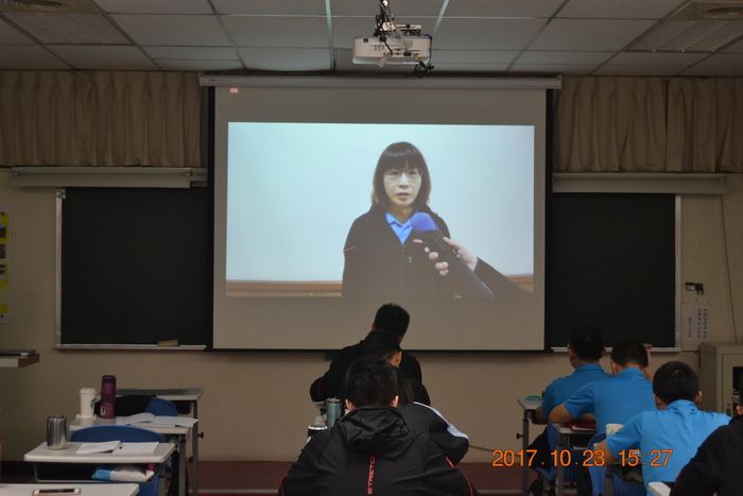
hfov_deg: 29.9
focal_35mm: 68
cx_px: 372
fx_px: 1393
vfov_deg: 20.2
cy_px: 248
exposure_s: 1/60
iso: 900
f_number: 5.3
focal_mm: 45
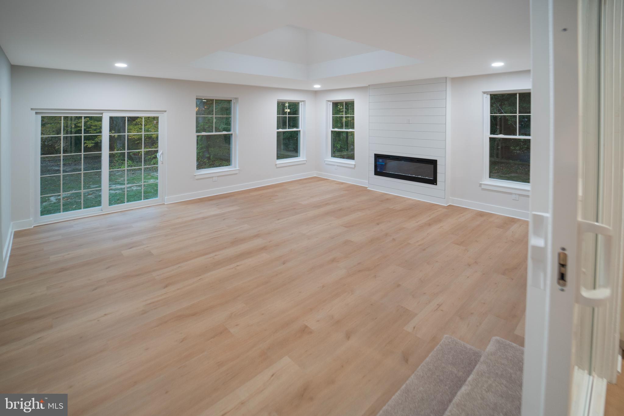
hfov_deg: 104.3
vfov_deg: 81.2
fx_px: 243
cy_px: 208
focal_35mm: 14
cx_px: 312
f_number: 4
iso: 400
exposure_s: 1/125
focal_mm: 14
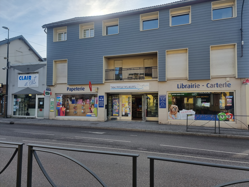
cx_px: 124
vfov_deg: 56.8
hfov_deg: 71.6
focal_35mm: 24
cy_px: 94
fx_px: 173
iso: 50
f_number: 1.8
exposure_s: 1/592
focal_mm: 6.7
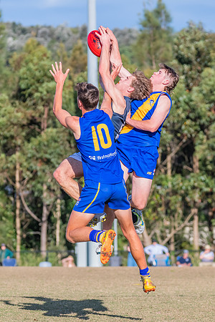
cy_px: 154
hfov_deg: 4.3
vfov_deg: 6.4
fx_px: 2873
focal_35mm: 321
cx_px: 130
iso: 800
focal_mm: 195
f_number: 7.1
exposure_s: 1/2000
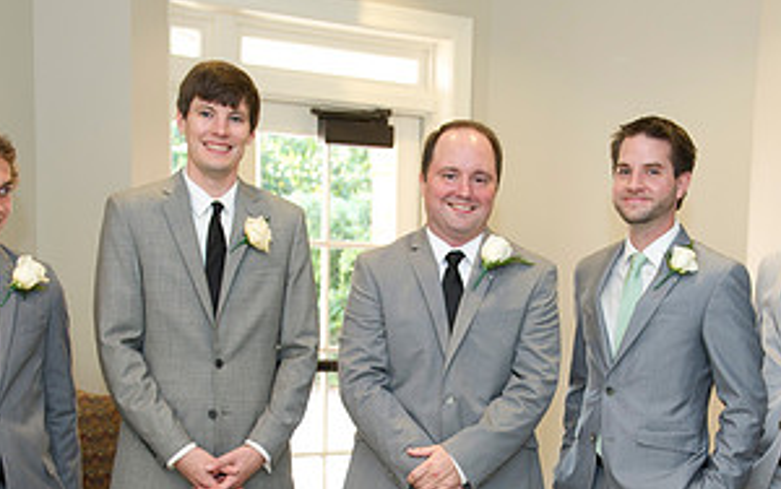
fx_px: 1342
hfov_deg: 32.3
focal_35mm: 63
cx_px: 484
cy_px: 476
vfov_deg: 20.1
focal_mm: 32
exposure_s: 1/100
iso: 800
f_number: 4
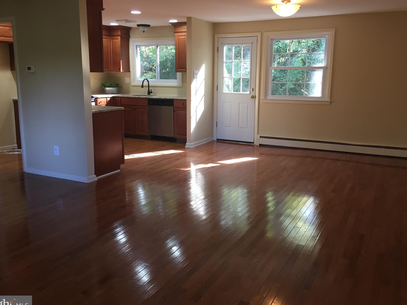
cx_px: 202
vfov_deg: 44.1
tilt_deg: -9.6
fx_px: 376
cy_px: 145
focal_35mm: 32
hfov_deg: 56.8
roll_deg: -0.4
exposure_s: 1/30
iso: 64
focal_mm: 4.15
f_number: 2.2
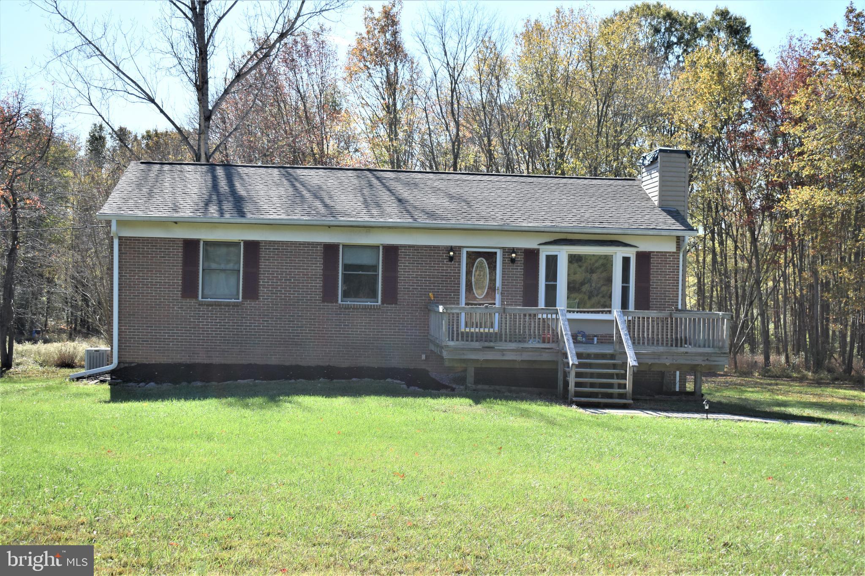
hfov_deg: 41.1
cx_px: 432
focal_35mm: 48
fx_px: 1153
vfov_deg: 28.1
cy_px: 288
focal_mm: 32
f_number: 5.6
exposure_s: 1/640
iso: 140
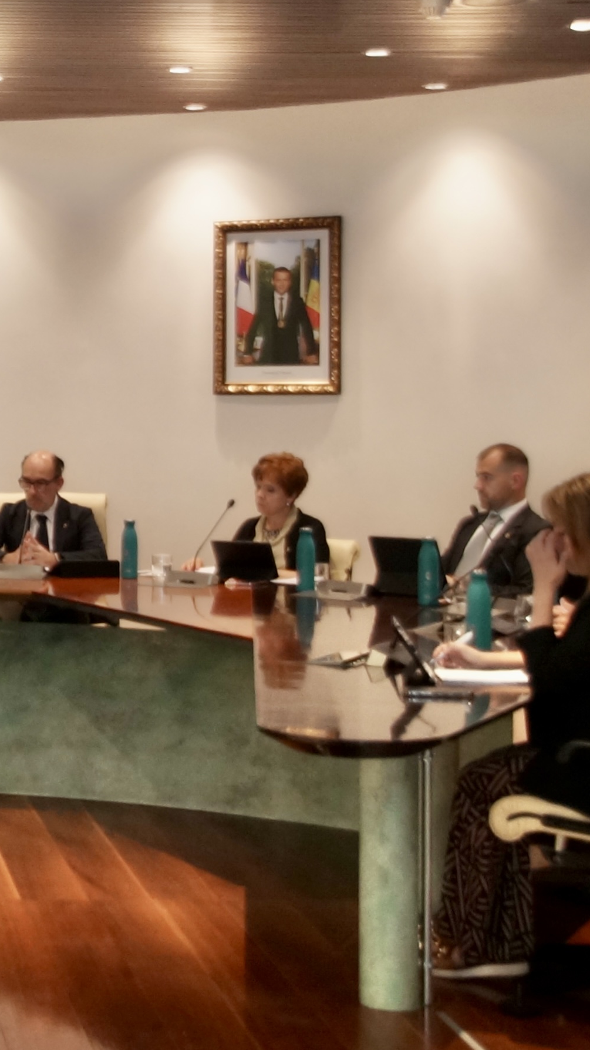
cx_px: -202
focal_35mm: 66
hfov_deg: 17.1
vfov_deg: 31.7
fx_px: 1836
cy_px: 362
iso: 640
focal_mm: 20
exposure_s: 1/25
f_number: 3.5
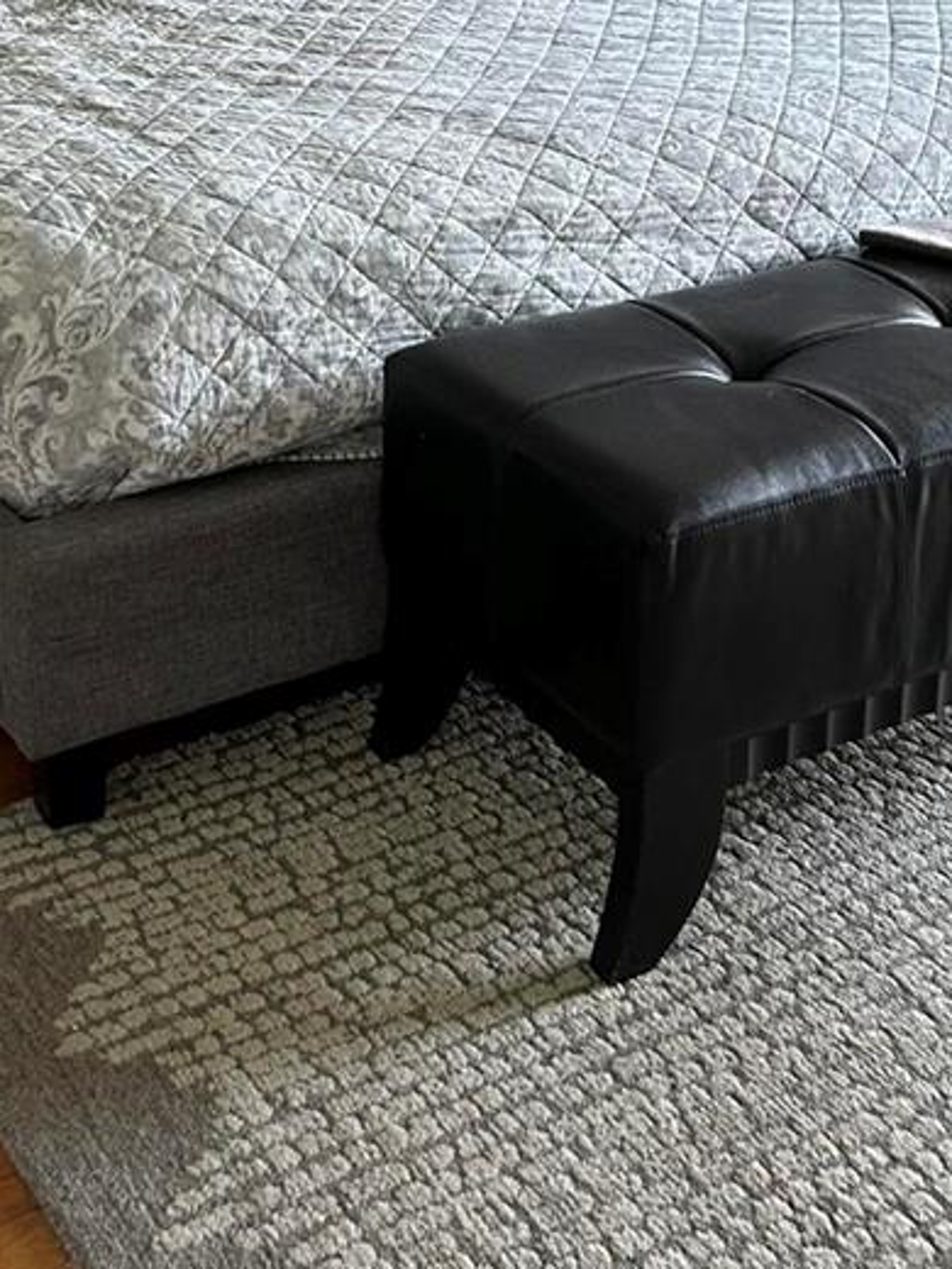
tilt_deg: -10.2
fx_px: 2200
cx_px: 391
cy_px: 56
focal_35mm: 60
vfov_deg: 30.3
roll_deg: -0.9
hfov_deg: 24.4
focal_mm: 5.7
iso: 160
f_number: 1.5
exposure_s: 1/60
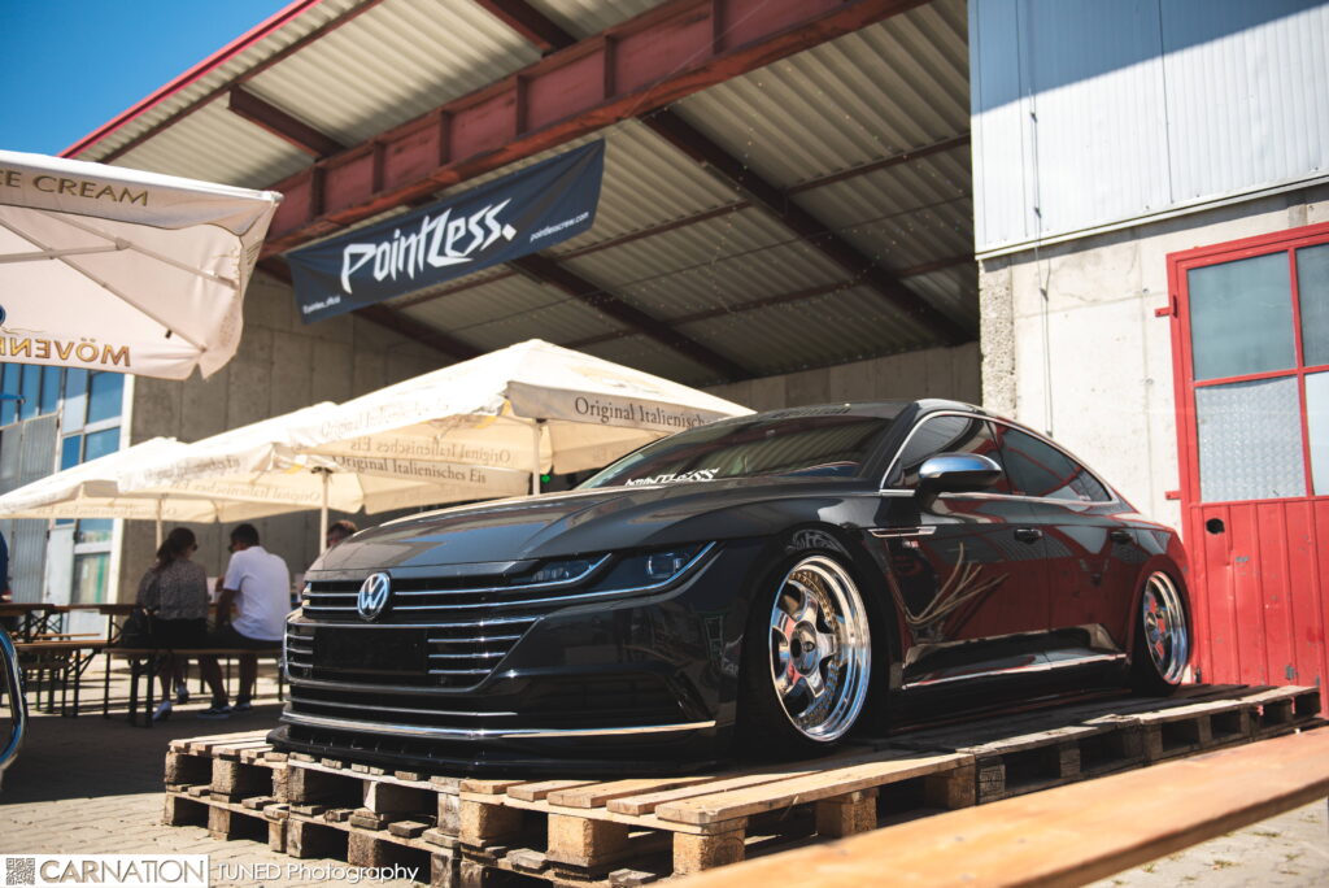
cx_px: 664
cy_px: 444
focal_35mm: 32
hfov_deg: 58.7
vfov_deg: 41.2
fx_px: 1182
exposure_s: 1/2500
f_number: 2.8
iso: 100
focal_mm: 32
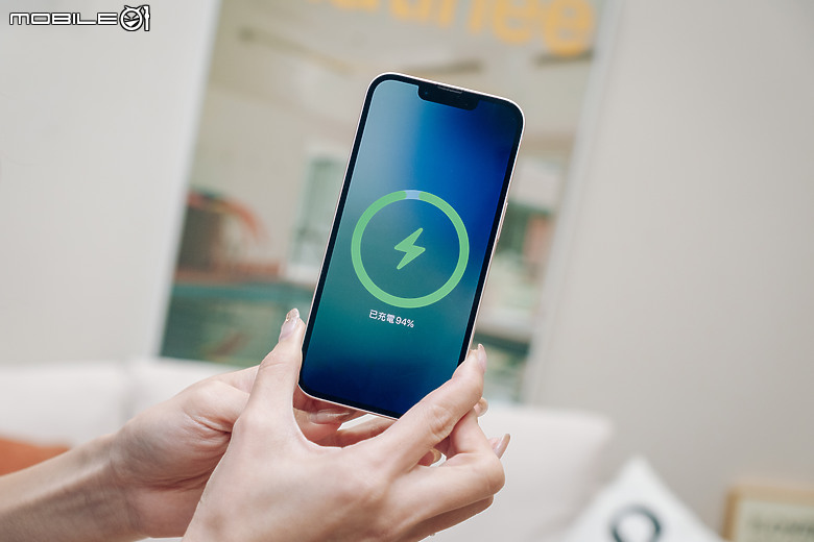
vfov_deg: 22.6
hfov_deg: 33.4
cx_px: 407
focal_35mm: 60
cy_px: 271
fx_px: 1357
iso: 800
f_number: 4
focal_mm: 40
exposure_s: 1/160
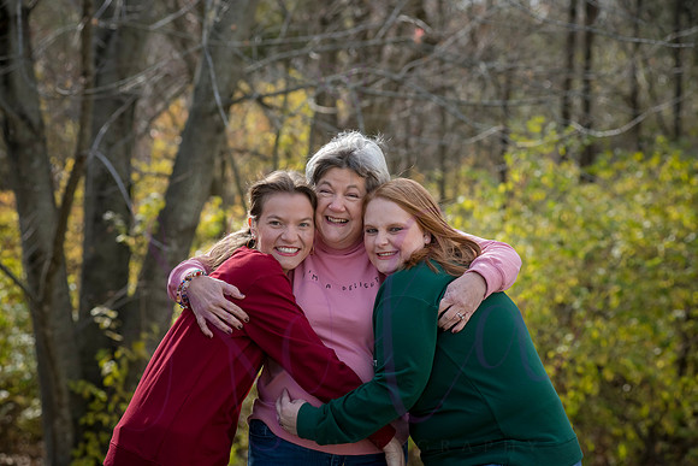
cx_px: 349
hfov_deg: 18.3
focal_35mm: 112
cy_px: 233
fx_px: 2172
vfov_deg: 12.2
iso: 400
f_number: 5
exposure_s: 1/800
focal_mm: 112
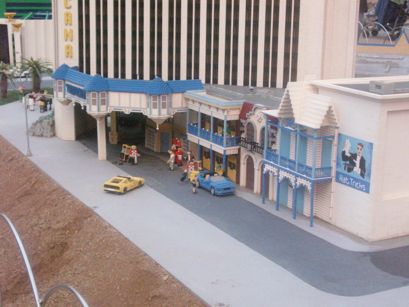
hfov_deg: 29.0
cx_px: 204
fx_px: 792
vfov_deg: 21.9
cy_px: 154
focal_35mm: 67
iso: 1100
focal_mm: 11.2
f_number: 4.2
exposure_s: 1/60
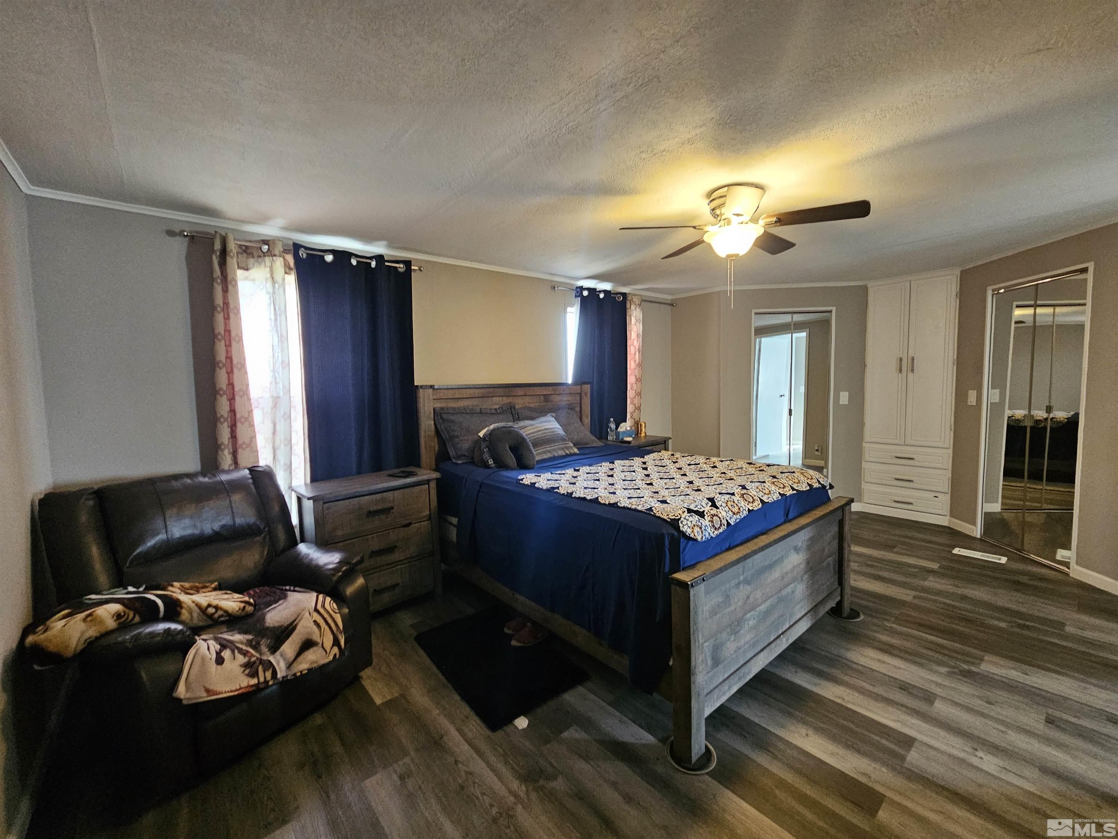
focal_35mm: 13
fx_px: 420
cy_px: 420
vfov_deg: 89.9
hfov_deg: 106.2
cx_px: 559
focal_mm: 2.2
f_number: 2.2
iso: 500
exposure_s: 1/30
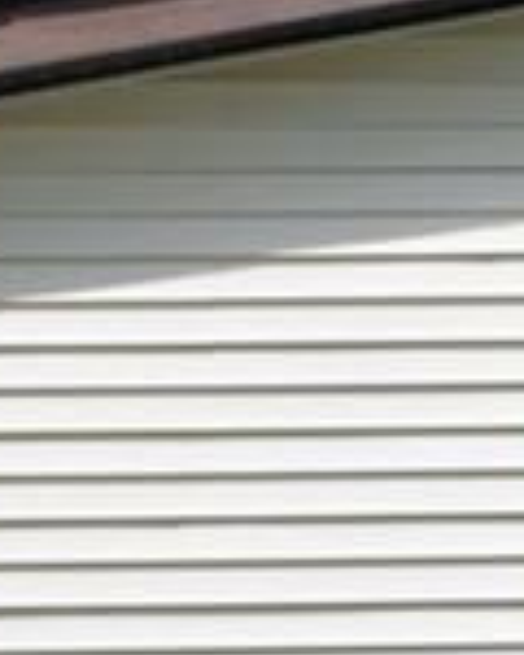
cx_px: 843
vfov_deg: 6.6
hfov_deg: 5.3
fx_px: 5602
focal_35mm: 289
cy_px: 996
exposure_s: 1/320
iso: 100
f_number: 9
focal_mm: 30
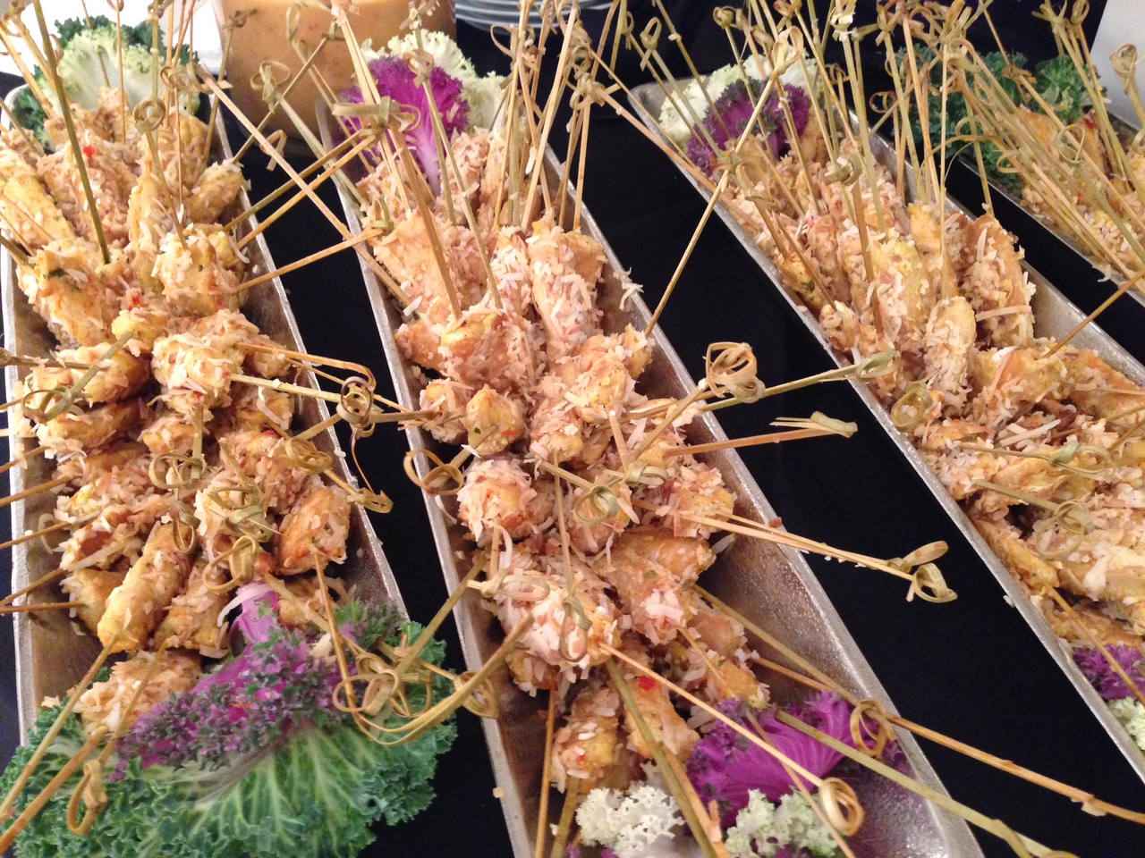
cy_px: 429
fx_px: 1092
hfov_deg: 55.4
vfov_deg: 42.9
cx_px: 572
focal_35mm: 33
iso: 500
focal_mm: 4.12
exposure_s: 1/15
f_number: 2.4
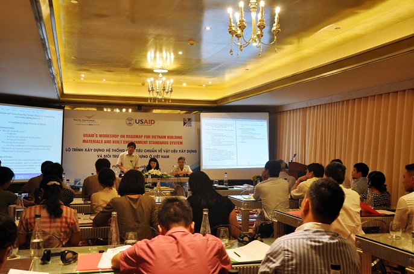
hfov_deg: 49.6
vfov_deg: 34.1
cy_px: 137
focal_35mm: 39
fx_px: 448
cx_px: 207
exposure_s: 1/30
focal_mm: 26
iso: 400
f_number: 5.6
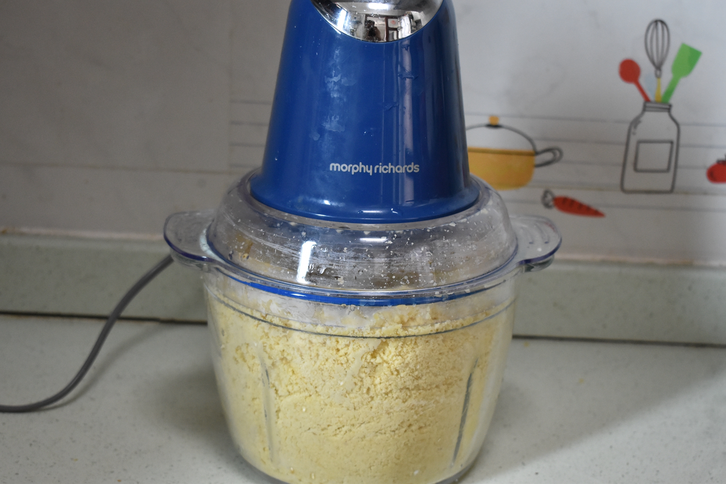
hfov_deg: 29.9
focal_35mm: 68
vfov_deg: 20.2
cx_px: 363
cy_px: 242
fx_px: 1361
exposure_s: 1/80
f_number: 5
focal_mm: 45
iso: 2000
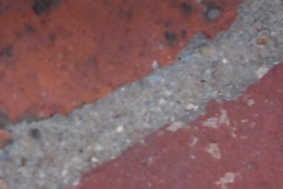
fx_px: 896
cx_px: -150
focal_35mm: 114
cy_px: 16
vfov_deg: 11.9
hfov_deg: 16.3
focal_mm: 4.6
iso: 80
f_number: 3.2
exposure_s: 1/100
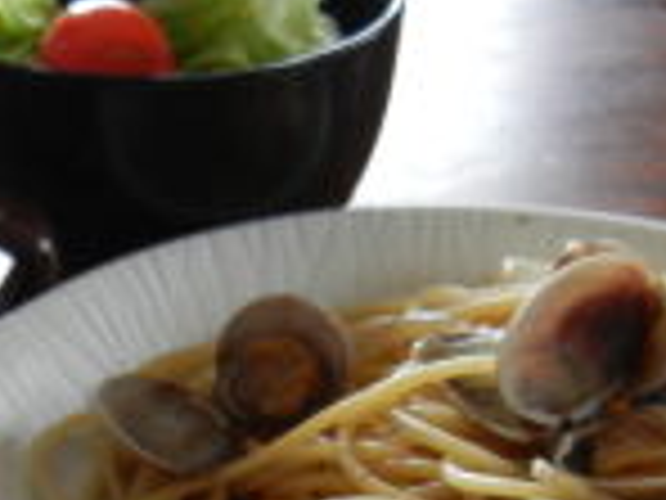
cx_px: 32
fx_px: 1558
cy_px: 622
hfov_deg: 23.3
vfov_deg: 17.3
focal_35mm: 81
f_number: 3.5
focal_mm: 5.4
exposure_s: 1/30
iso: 160
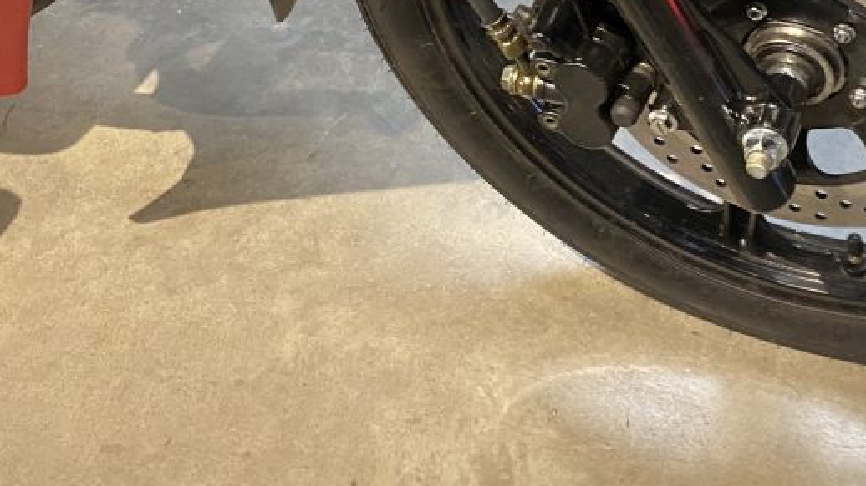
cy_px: -26
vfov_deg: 19.9
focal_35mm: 58
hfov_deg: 35.2
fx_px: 1331
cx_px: 660
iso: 320
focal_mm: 4.25
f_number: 1.8
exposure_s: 1/50
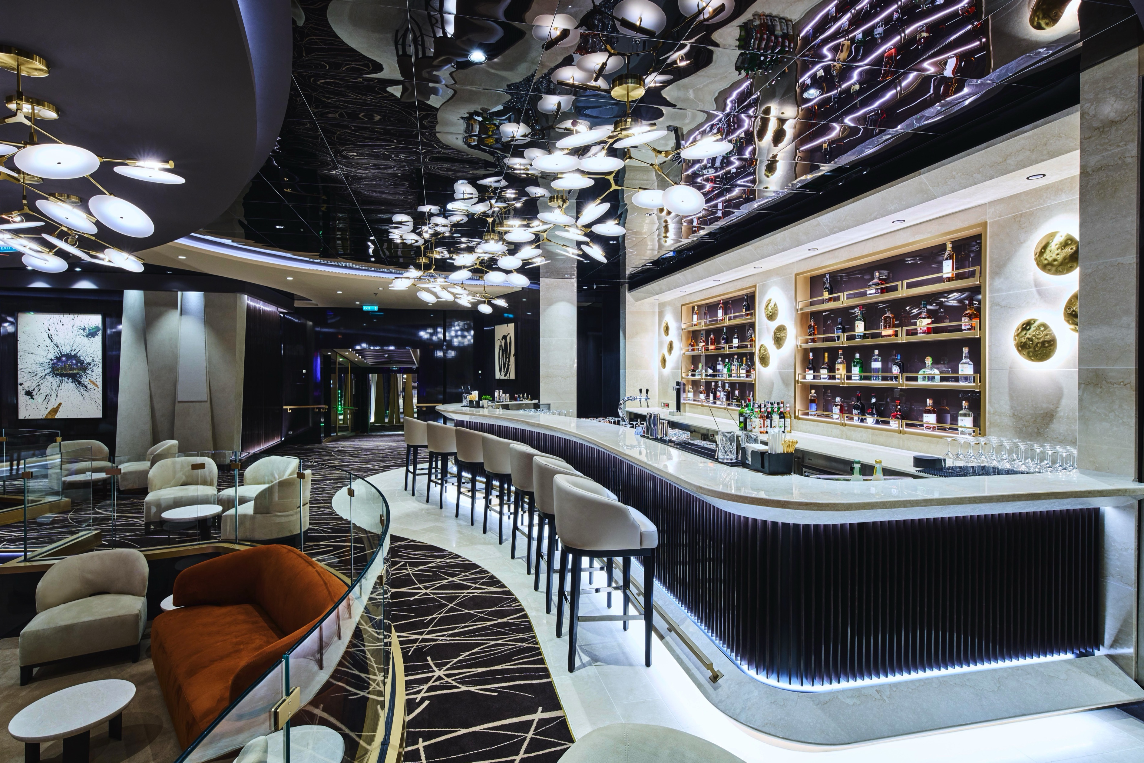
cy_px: 382
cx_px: 565
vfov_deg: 67.4
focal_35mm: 18
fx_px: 572
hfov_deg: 90.0
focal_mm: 17
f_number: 11
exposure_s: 1
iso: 320
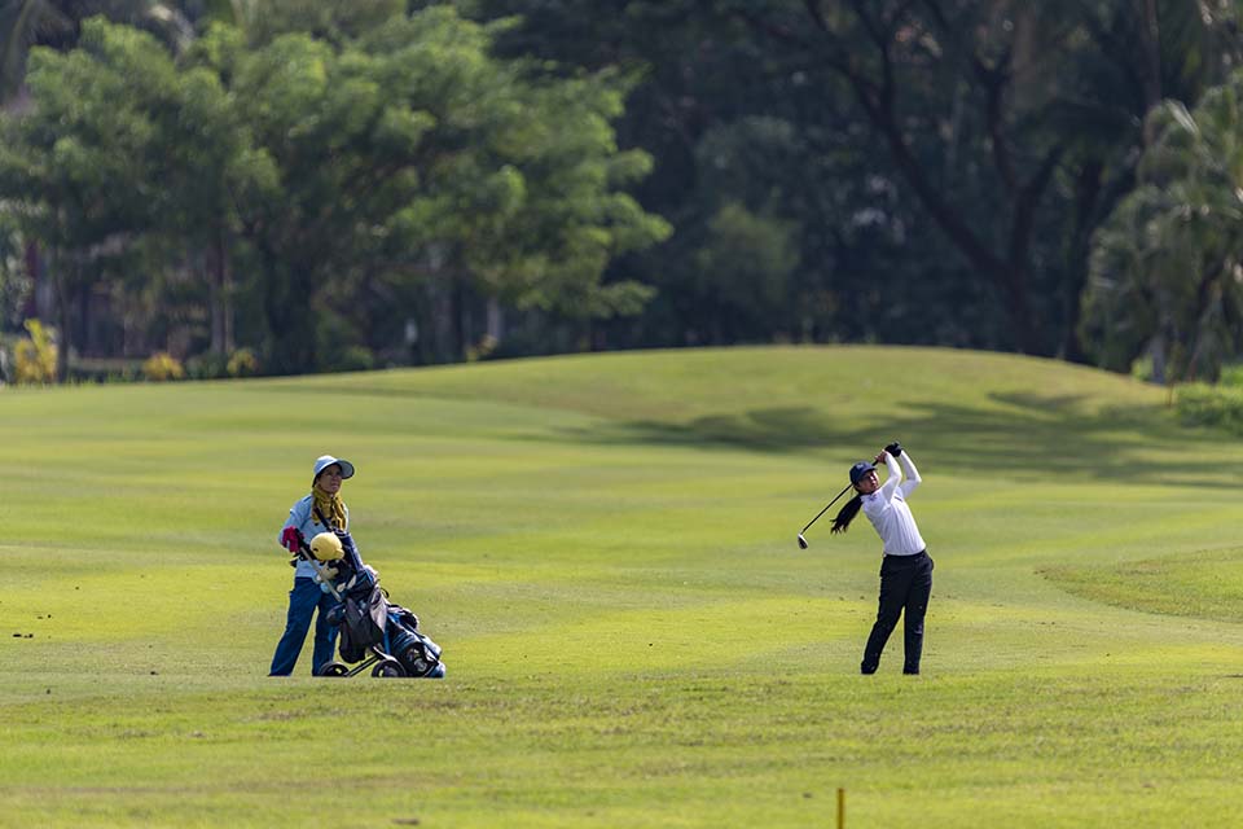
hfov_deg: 5.2
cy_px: 414
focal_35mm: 400
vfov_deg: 3.4
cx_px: 622
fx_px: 13810
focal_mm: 400
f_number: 3.2
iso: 100
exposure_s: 1/4000
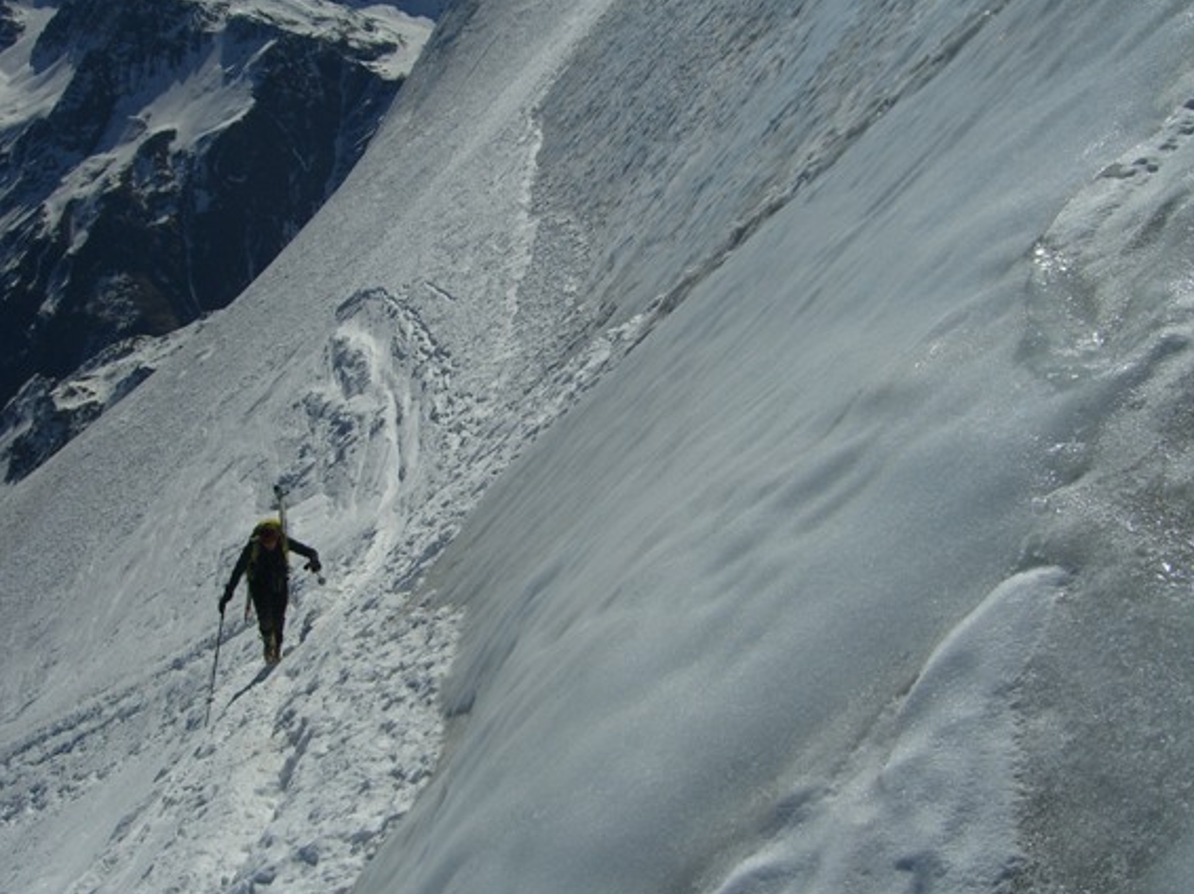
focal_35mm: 43
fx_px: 1483
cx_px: 557
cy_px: 449
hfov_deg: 43.8
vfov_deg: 33.6
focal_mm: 7.9
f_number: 8
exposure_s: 1/800
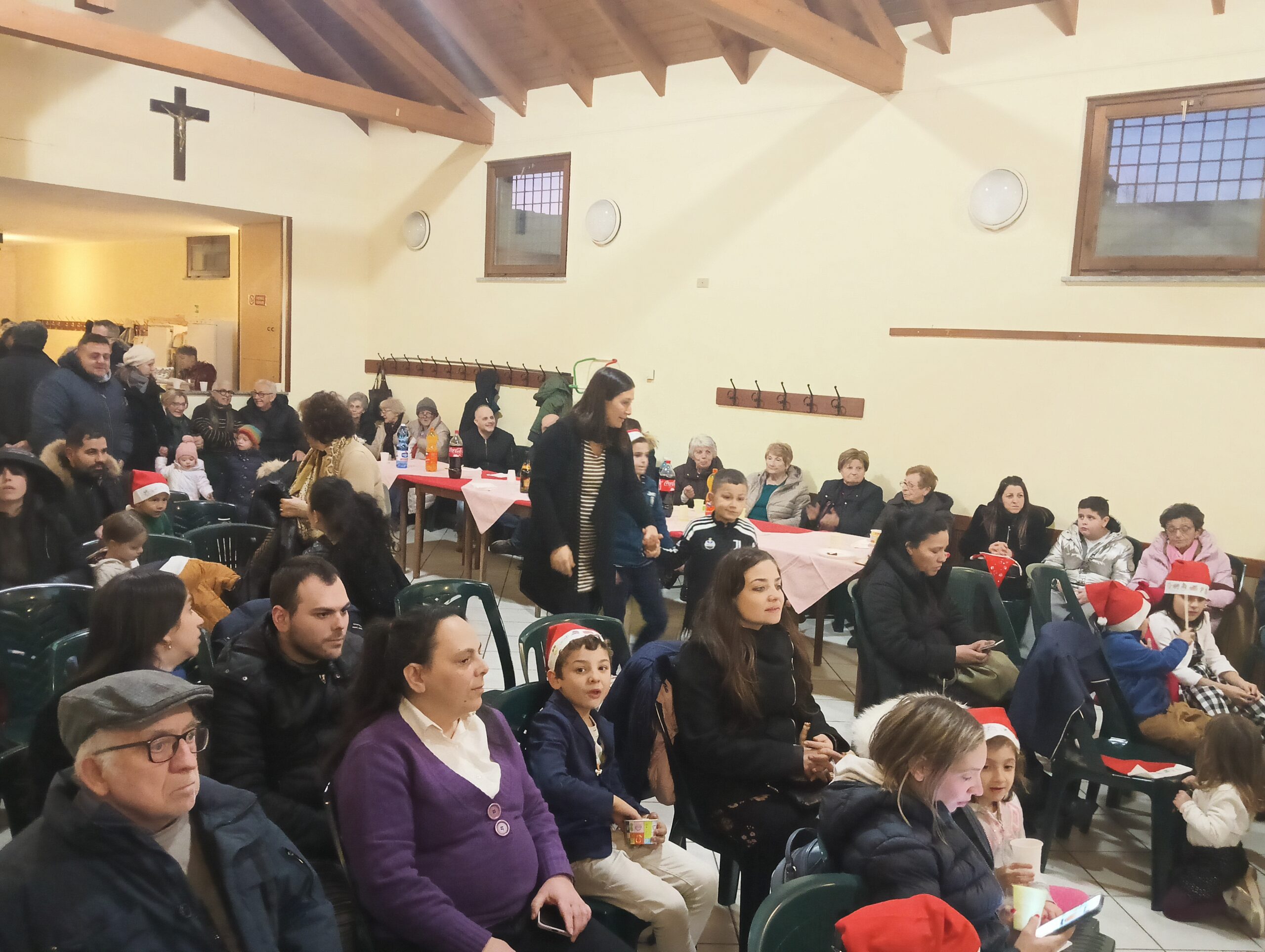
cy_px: 476
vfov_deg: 49.9
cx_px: 632
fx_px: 1025
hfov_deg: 63.4
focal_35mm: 28
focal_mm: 4.05
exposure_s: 1/100
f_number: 1.8
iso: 4000
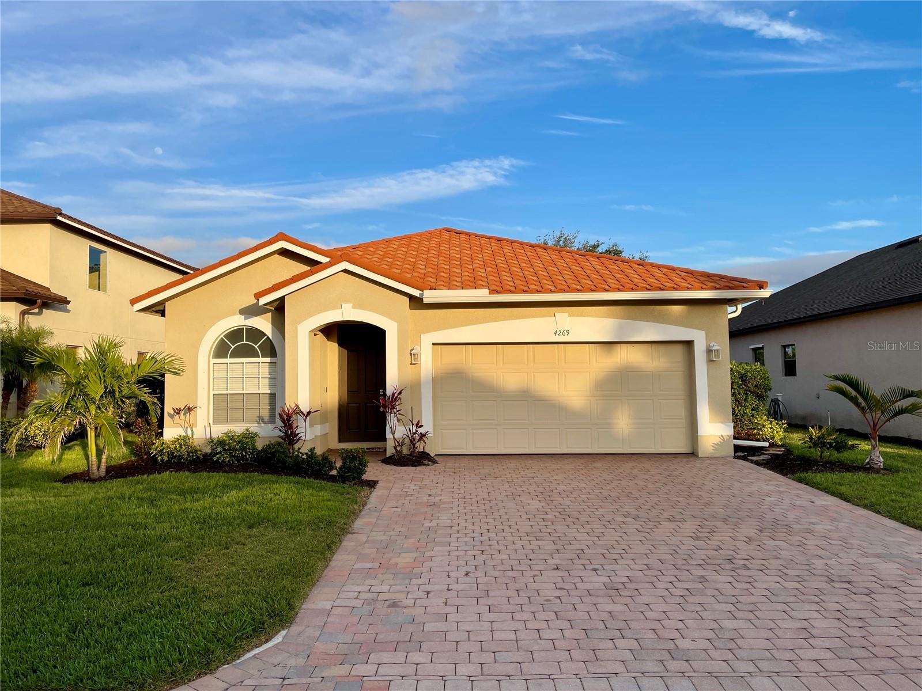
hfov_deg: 67.3
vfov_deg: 53.1
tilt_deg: +3.1
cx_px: 461
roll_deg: +1.6
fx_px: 693
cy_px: 346
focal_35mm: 26
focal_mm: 4.2
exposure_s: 1/2174
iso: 32
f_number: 1.6
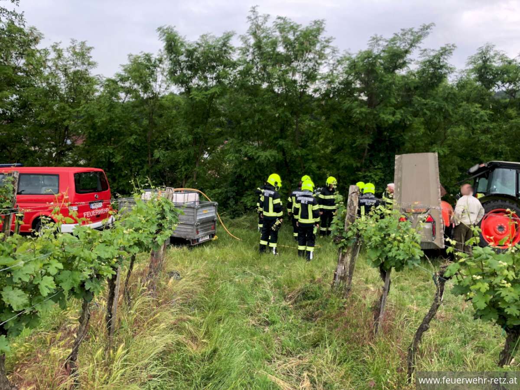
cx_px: 260
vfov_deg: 49.7
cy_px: 195
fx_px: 421
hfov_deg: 63.4
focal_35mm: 28
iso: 20
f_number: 1.8
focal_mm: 4
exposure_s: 1/298
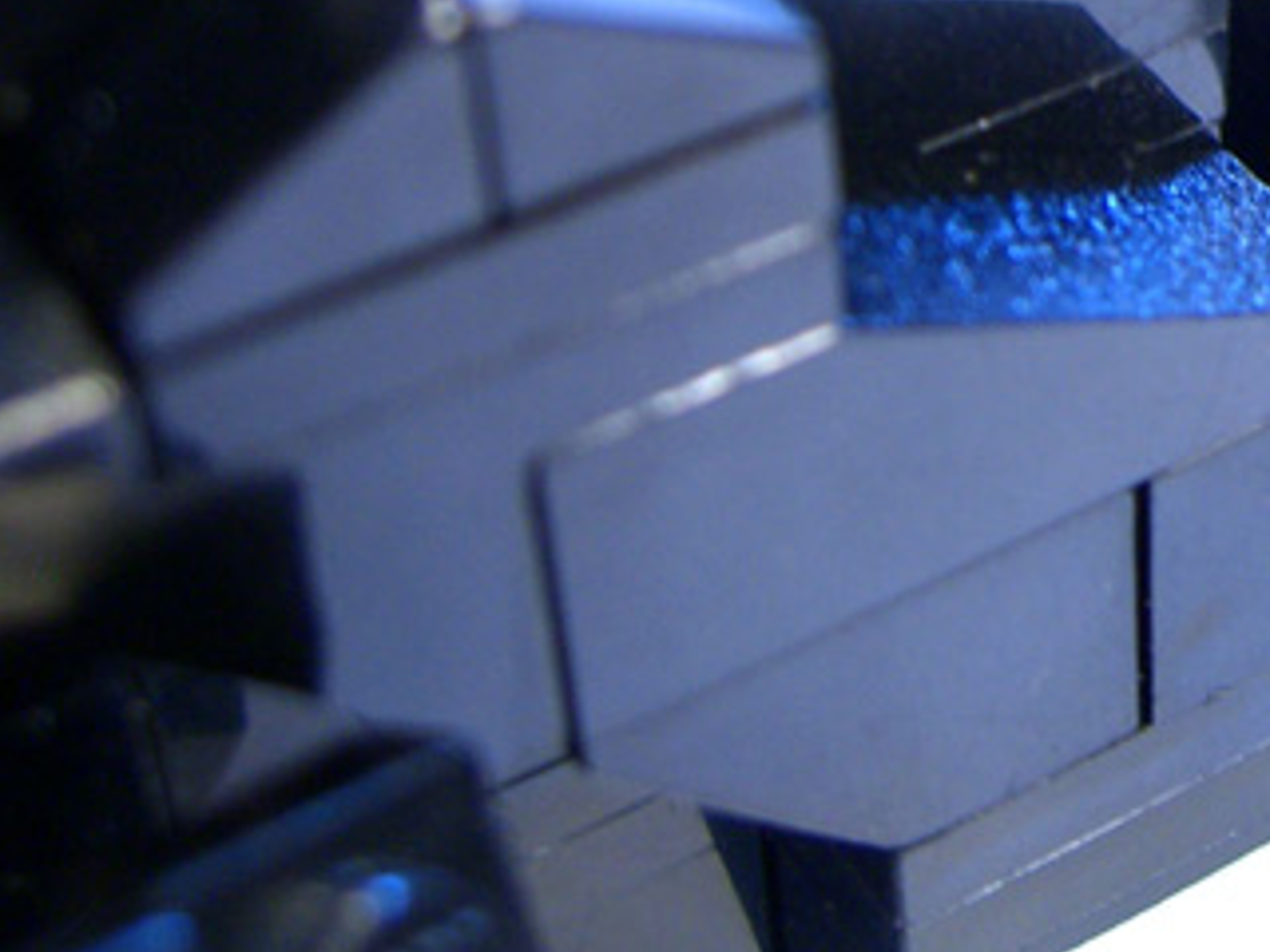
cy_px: -194
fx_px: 3485
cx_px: 1556
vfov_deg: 15.0
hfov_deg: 19.4
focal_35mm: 95
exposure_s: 1/15
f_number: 2.8
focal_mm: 7.9
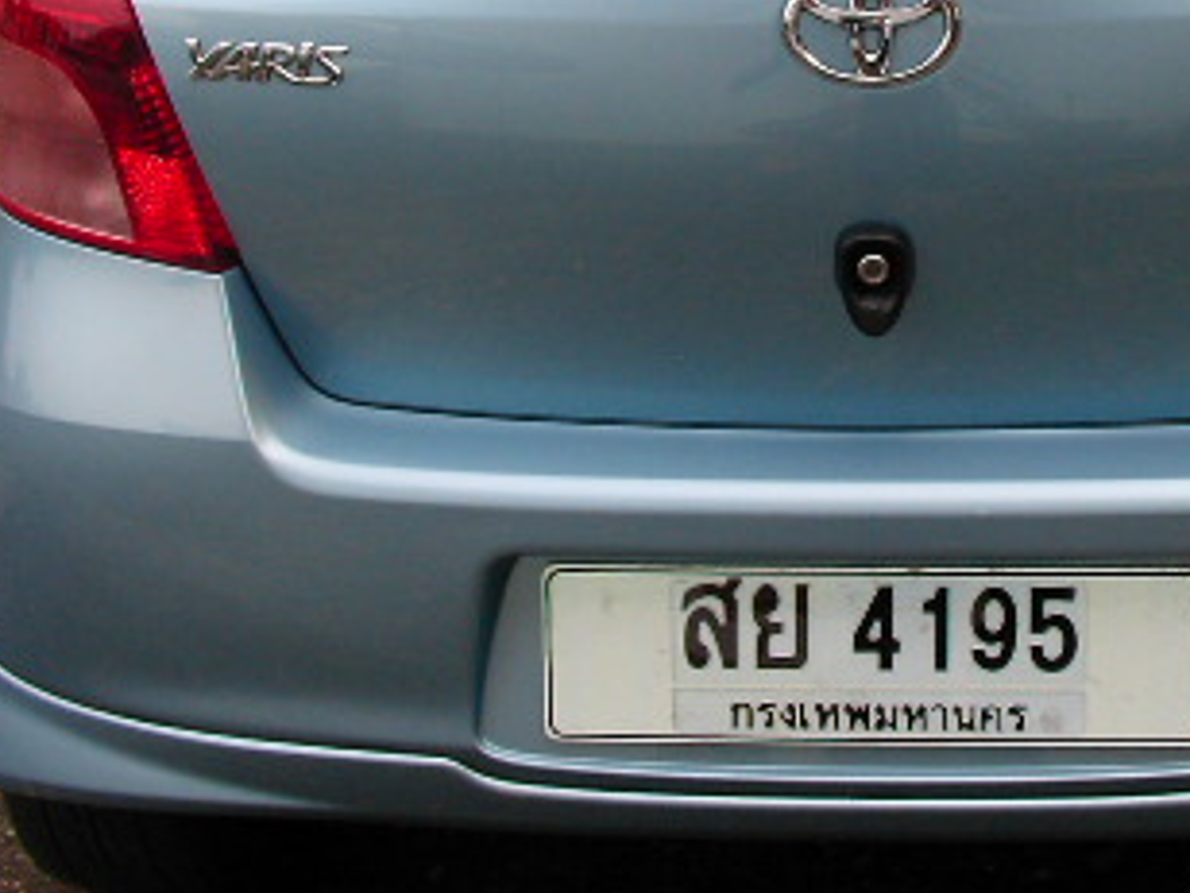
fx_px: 2716
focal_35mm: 79
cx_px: 869
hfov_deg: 24.5
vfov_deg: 18.5
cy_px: 155
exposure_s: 1/160
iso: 50
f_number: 3.5
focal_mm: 5.8
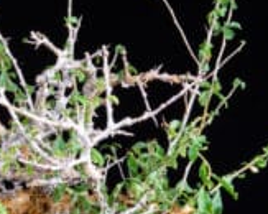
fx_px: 1529
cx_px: 22
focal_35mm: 193
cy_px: 145
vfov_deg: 8.0
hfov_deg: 10.0
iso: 100
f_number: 32
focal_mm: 60
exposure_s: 6
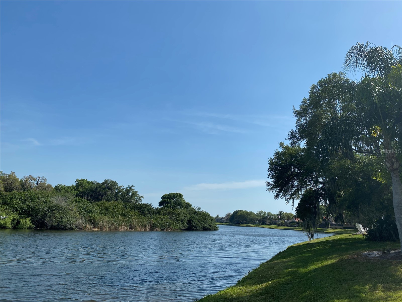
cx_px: 201
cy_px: 151
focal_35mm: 26
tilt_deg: +13.3
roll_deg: -2.3
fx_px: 302
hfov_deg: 67.3
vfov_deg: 53.1
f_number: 1.8
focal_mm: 4.25
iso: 32
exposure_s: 1/5025
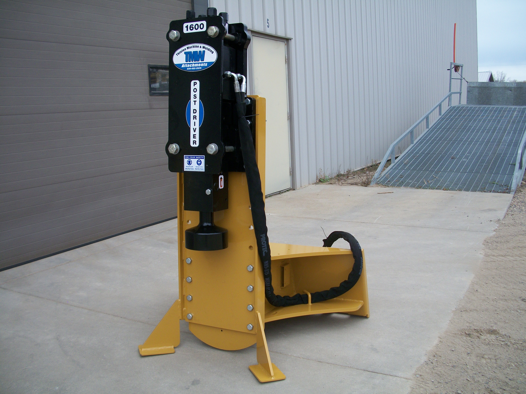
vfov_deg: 40.7
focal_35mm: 35
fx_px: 532
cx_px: 263
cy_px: 197
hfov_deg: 52.6
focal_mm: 6.3
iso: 80
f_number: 3.1
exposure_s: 1/200
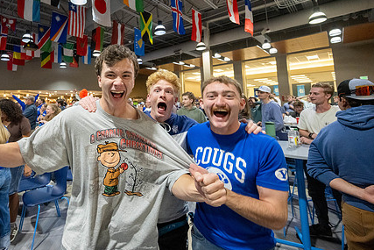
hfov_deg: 83.9
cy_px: 86
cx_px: 125
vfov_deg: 63.2
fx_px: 197
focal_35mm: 19
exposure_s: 1/250
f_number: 4
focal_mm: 14
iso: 5000
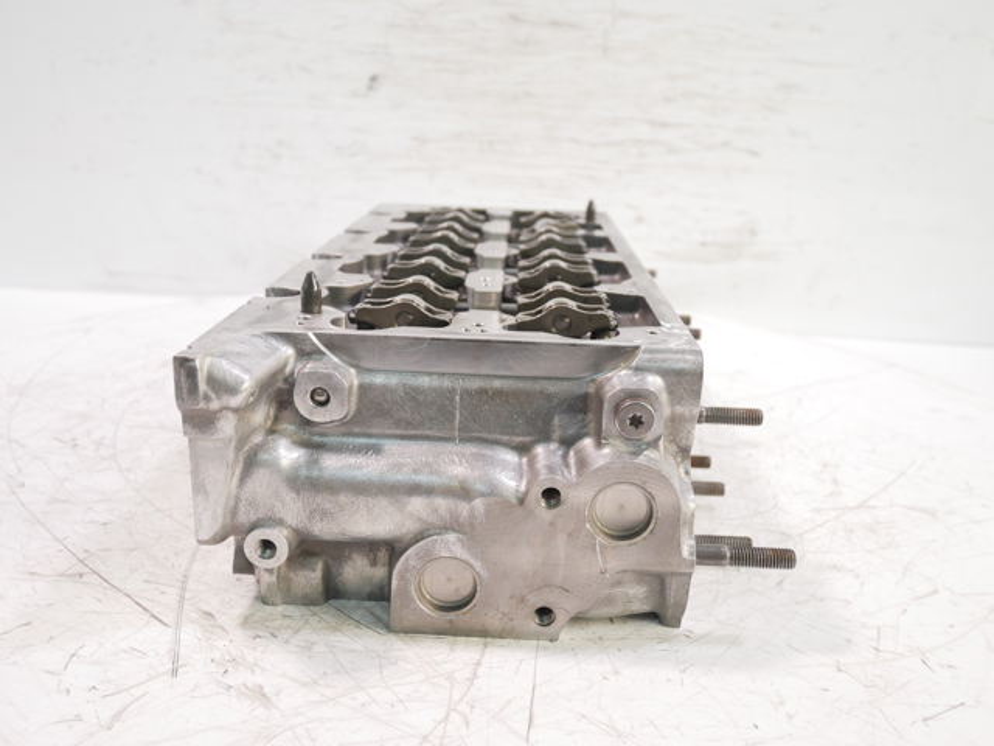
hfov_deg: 56.8
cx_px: 497
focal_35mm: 32
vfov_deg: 44.2
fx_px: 919
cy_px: 373
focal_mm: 16
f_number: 3.9
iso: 1000
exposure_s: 1/60
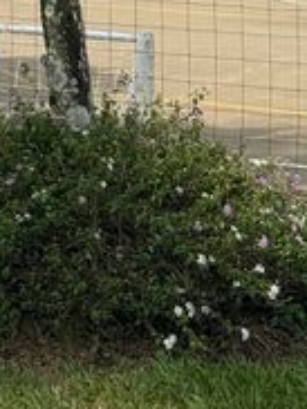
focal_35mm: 175
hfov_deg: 8.3
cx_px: -182
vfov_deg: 10.8
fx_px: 2072
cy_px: -260
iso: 64
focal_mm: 6.76
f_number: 1.78
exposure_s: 1/6024
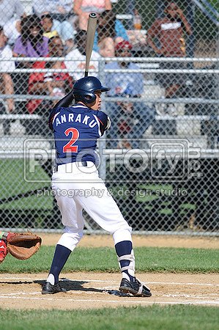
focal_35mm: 450
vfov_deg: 4.6
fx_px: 4115
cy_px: 165
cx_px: 110
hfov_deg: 3.0
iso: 200
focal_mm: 300
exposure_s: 1/2000
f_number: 4
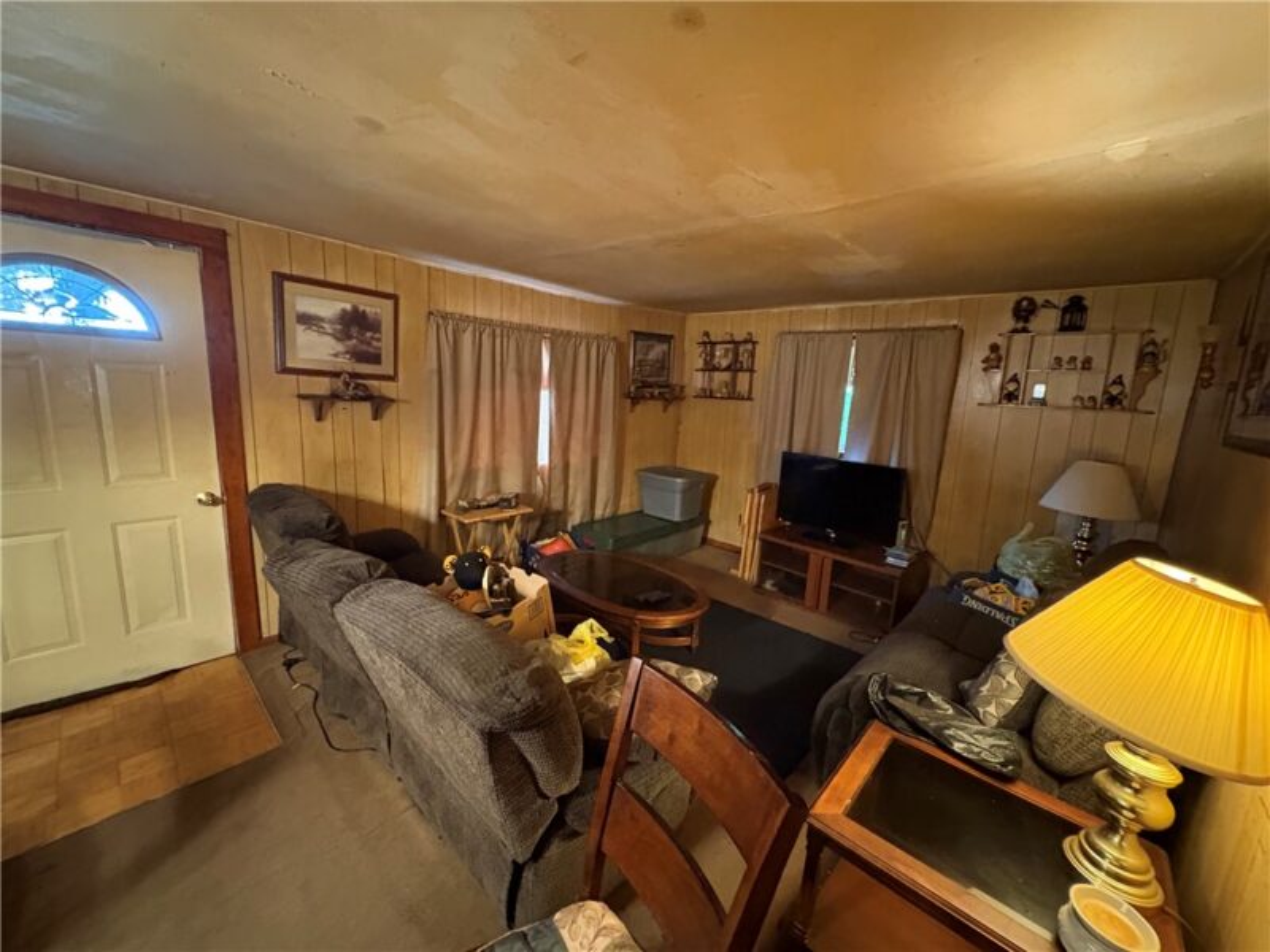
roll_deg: -2.6
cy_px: 476
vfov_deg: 85.7
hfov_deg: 102.1
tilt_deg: -10.6
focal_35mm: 14
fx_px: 514
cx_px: 635
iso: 1600
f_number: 2.2
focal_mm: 2.22
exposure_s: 1/30
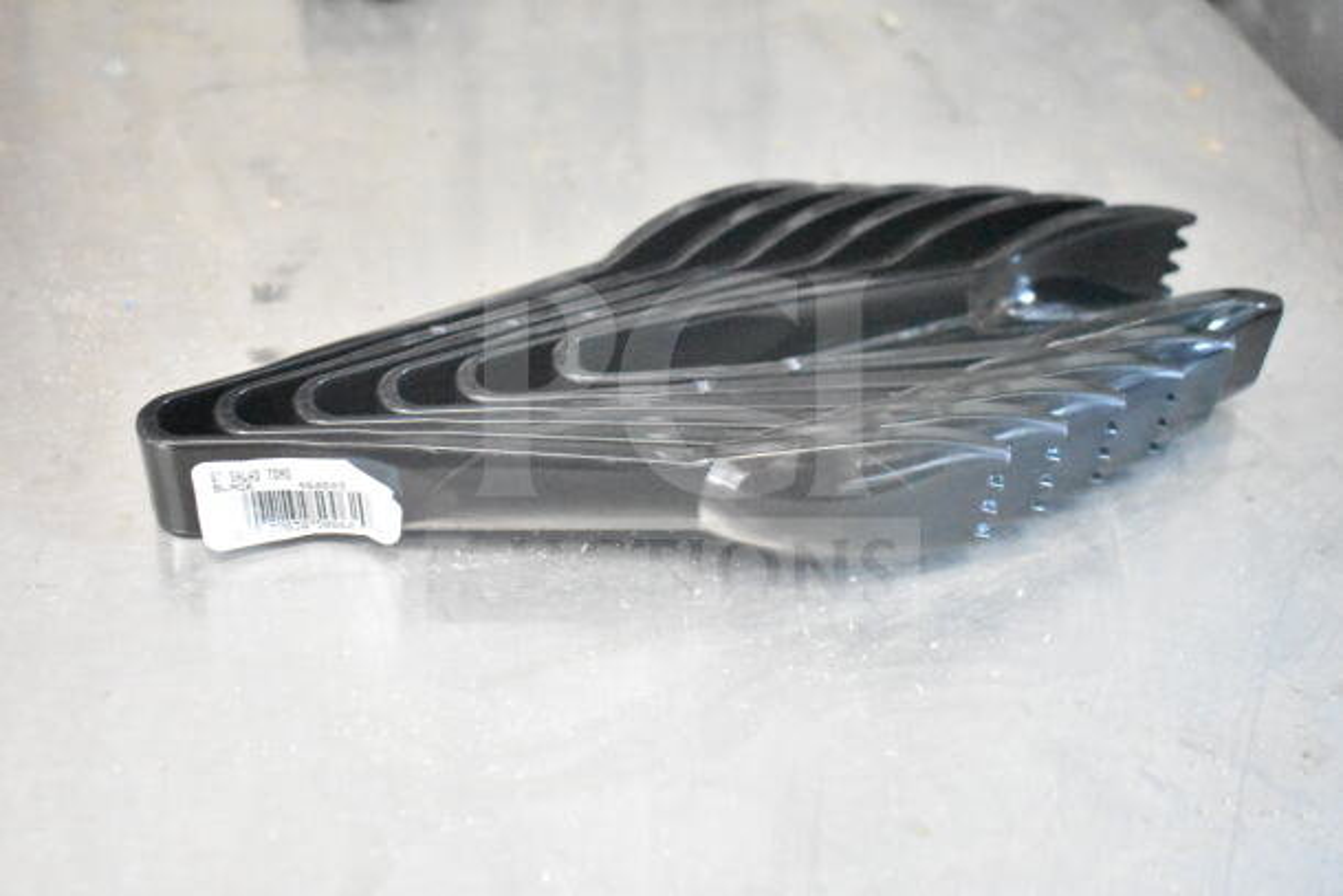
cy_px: 448
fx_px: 1623
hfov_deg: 45.0
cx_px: 672
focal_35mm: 44
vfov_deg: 30.9
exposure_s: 1/25
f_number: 4.2
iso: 25600
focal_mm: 29
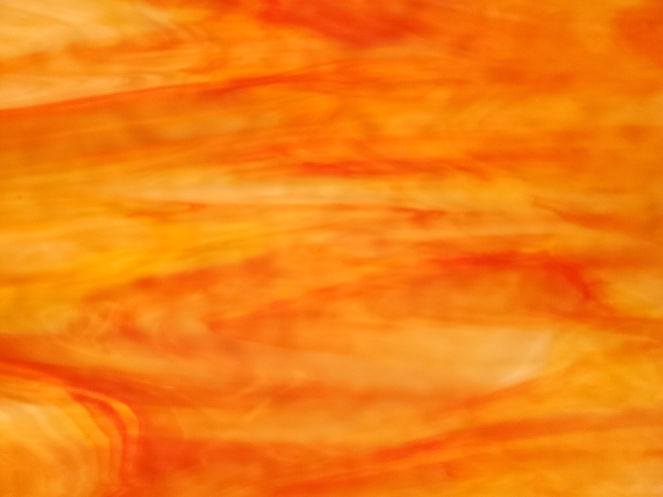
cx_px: 332
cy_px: 248
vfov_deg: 53.1
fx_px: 498
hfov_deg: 67.3
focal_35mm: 26
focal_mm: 4.3
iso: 80
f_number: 1.5
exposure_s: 1/180
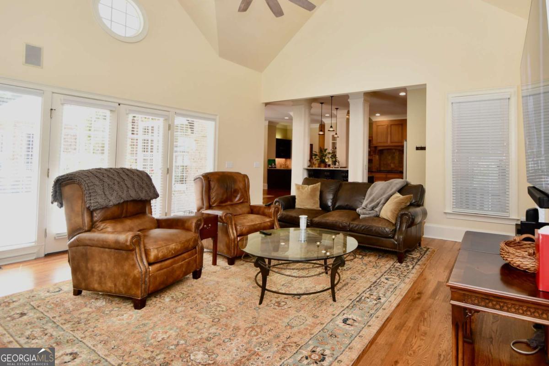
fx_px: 229
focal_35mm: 15
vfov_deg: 77.3
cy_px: 183
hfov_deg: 100.4
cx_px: 274
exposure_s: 1/60
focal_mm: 10
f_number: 4
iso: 320
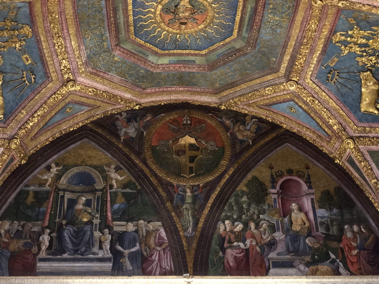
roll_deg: +2.4
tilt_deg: +31.3
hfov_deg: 36.8
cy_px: 142
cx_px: 190
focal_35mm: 52
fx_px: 569
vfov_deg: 28.0
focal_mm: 6
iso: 200
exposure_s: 1/8
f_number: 2.4
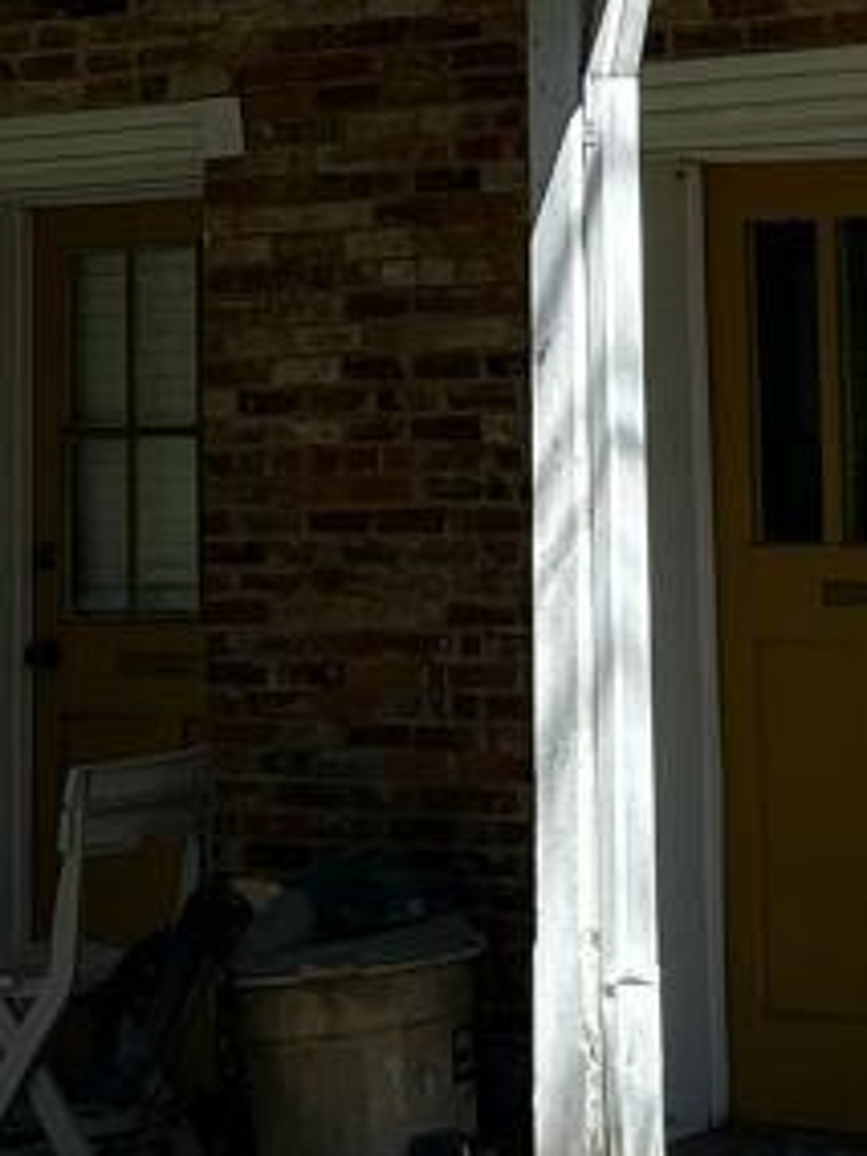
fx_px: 6111
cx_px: 1221
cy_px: -566
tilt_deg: +7.2
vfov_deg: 10.4
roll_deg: +2.2
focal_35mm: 183
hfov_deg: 8.0
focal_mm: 5.7
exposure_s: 1/2457
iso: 50
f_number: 1.5
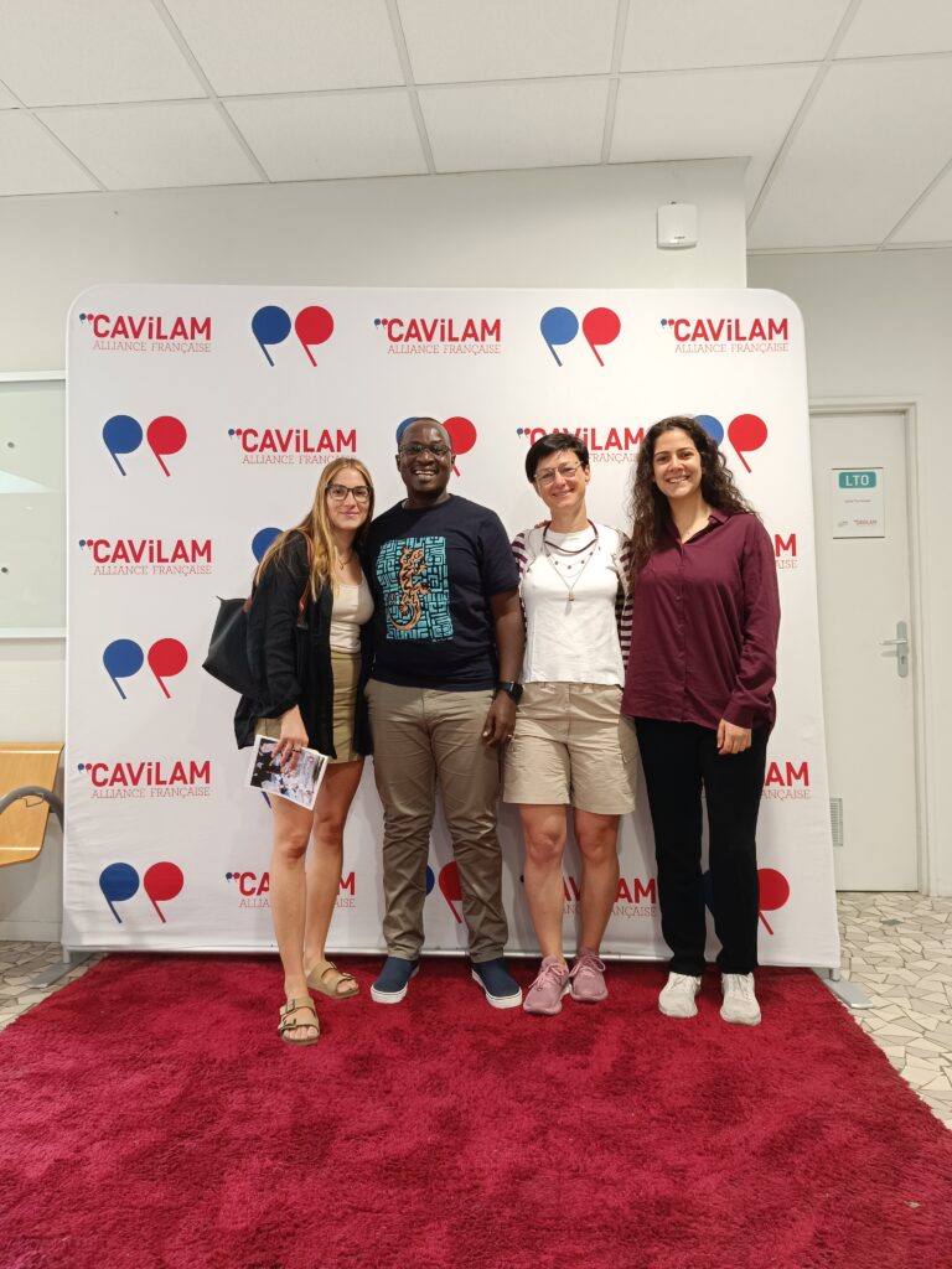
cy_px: 634
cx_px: 476
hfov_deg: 56.8
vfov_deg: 71.6
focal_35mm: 24
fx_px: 880
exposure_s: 1/50.1
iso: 308
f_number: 1.88
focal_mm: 5.59
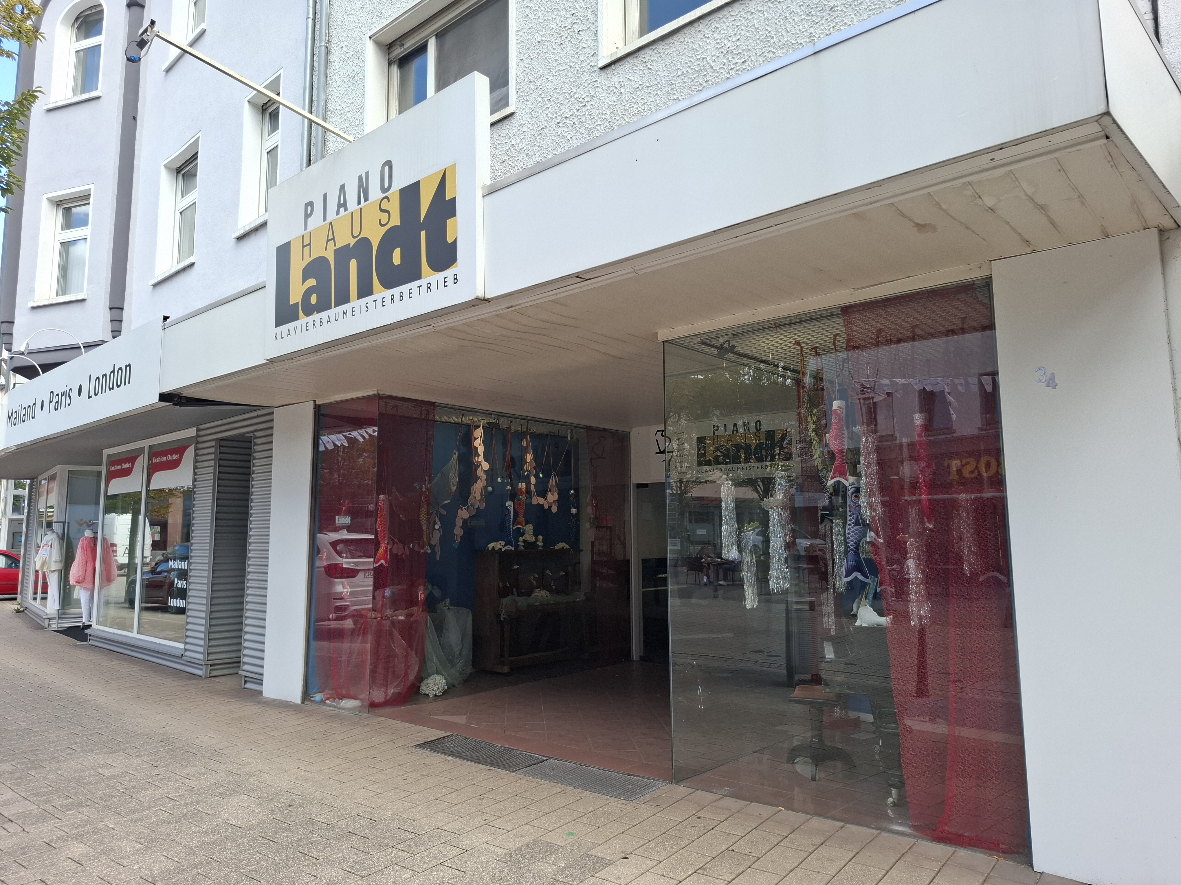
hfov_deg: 73.9
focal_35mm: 23
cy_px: 442
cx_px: 590
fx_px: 785
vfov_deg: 58.9
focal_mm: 5.54
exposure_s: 1/390
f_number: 1.8
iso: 50
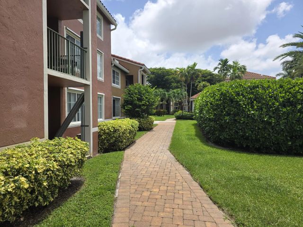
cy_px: 114
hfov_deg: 73.9
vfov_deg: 58.9
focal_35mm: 23
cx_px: 152
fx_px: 201
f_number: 1.7
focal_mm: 6.3
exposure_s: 1/4650
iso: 80
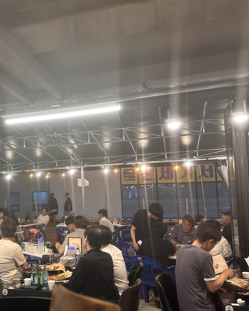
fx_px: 313
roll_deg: +1.1
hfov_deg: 41.8
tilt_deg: +5.0
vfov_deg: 52.8
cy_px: 167
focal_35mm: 34
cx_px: 56
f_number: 1.78
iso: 160
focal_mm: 6.86
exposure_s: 1/60
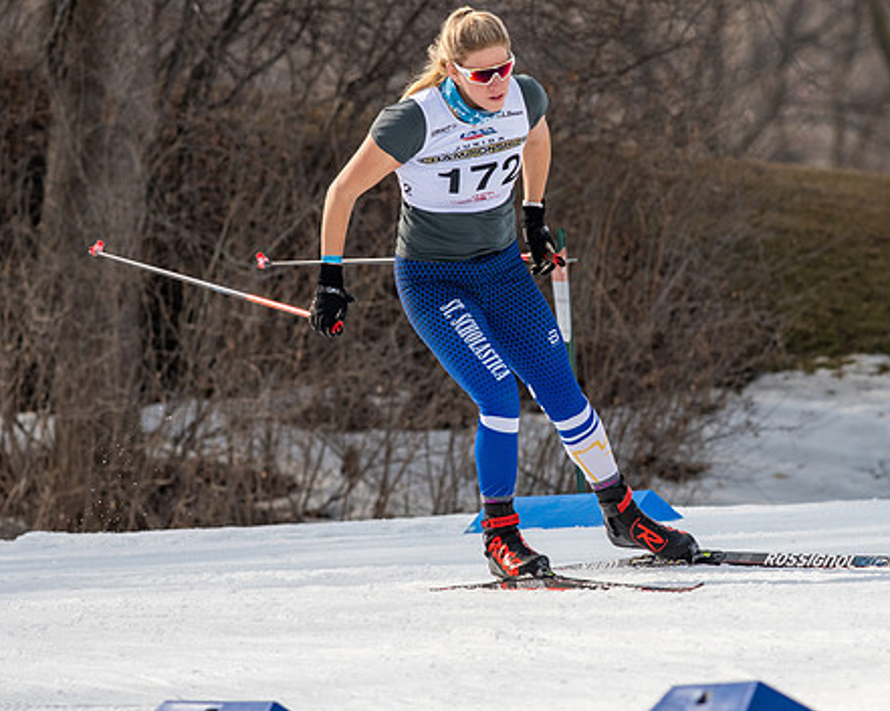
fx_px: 17501
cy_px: 352
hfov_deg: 2.9
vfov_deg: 2.3
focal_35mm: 665
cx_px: 581
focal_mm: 300
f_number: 5.6
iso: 400
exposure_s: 1/2000
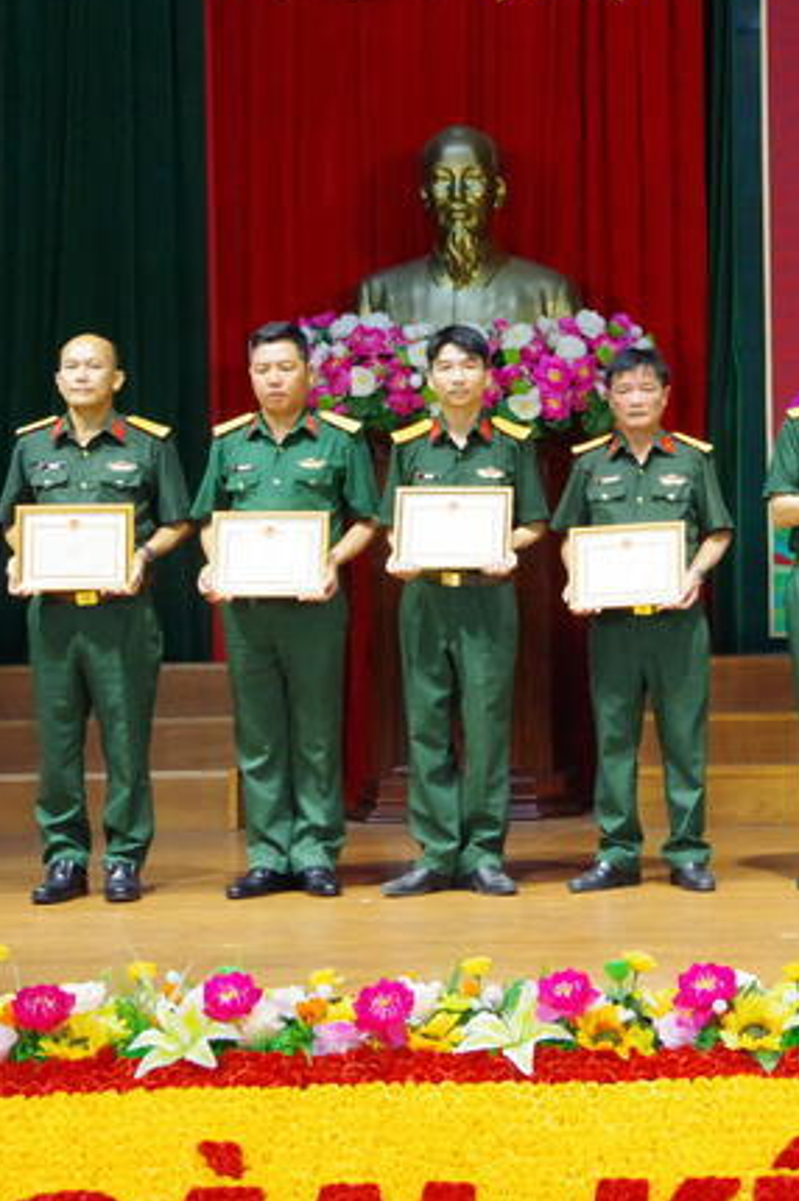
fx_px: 3034
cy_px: 418
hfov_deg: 14.5
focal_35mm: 91
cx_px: 986
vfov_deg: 22.3
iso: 3200
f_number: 8
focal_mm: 31
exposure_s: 1/125
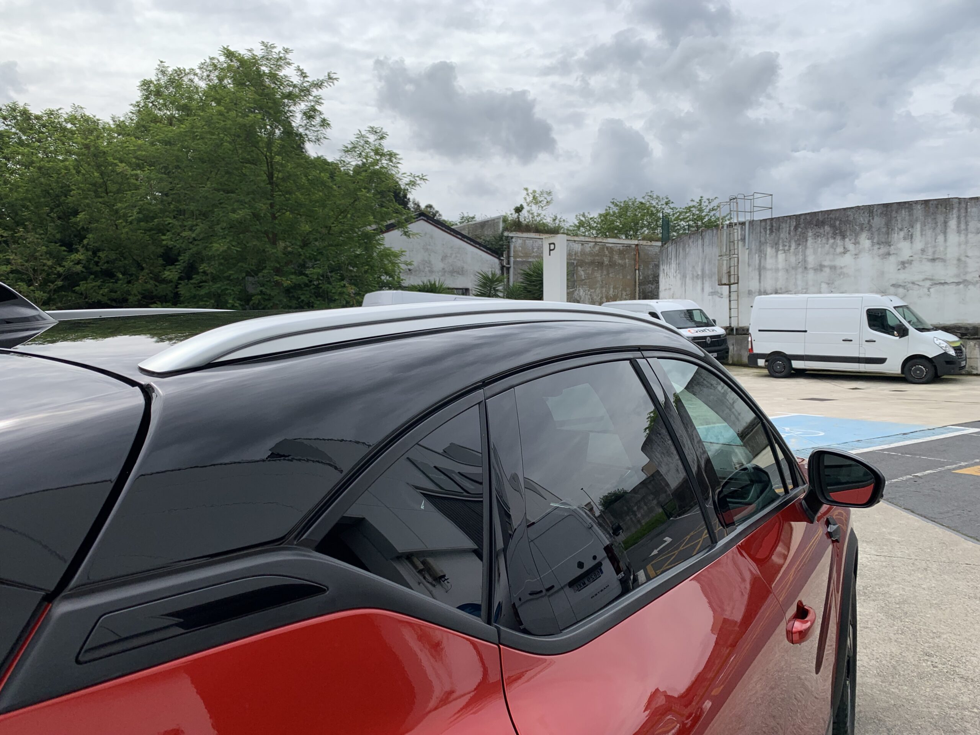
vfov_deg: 53.1
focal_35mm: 26
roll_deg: +0.4
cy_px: 368
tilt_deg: -2.3
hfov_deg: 67.3
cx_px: 490
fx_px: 736
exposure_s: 1/2681
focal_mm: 4.25
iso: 25
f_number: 1.8
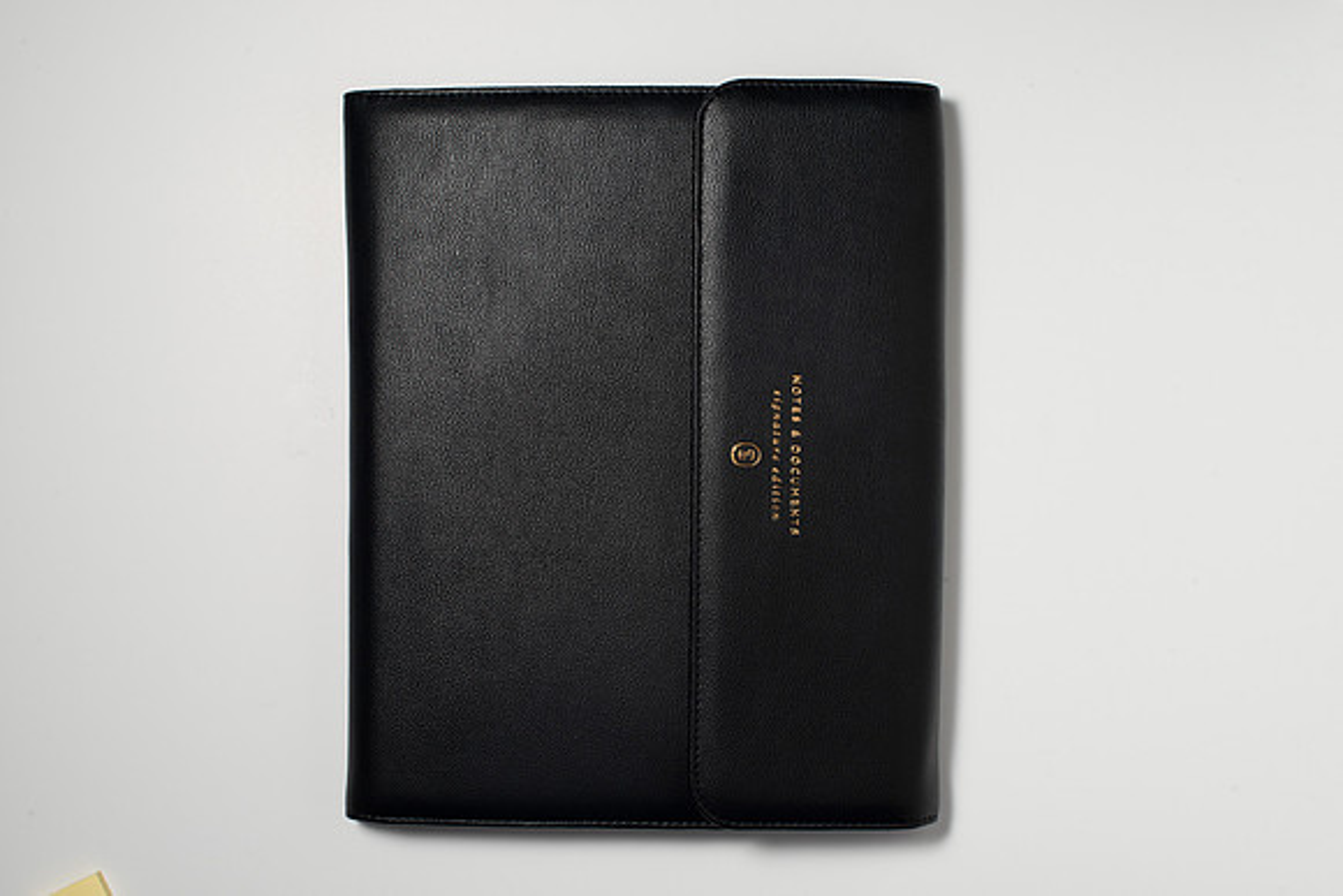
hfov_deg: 38.9
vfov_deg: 26.5
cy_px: 454
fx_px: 1900
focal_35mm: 51
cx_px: 671
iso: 200
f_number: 11
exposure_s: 1/200
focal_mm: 50
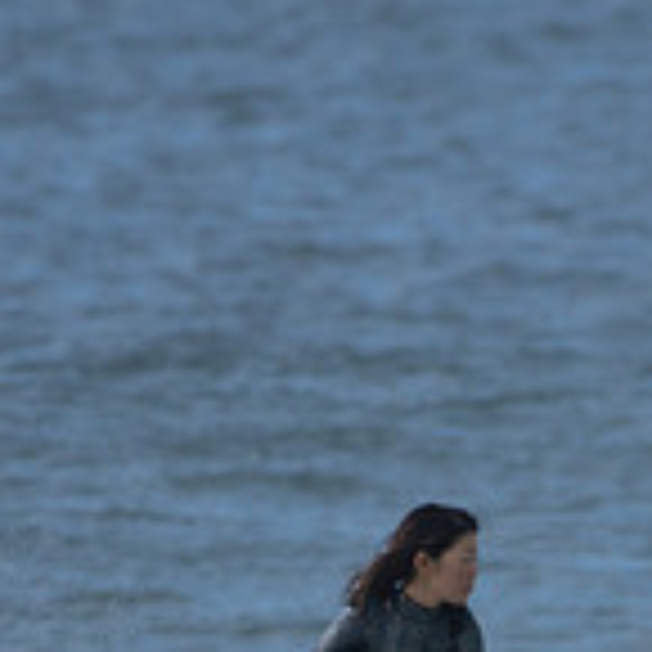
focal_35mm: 2555
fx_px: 54446
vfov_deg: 0.7
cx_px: 656
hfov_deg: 0.7
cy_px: 857
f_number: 5.6
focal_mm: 500
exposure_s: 1/1250
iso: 280
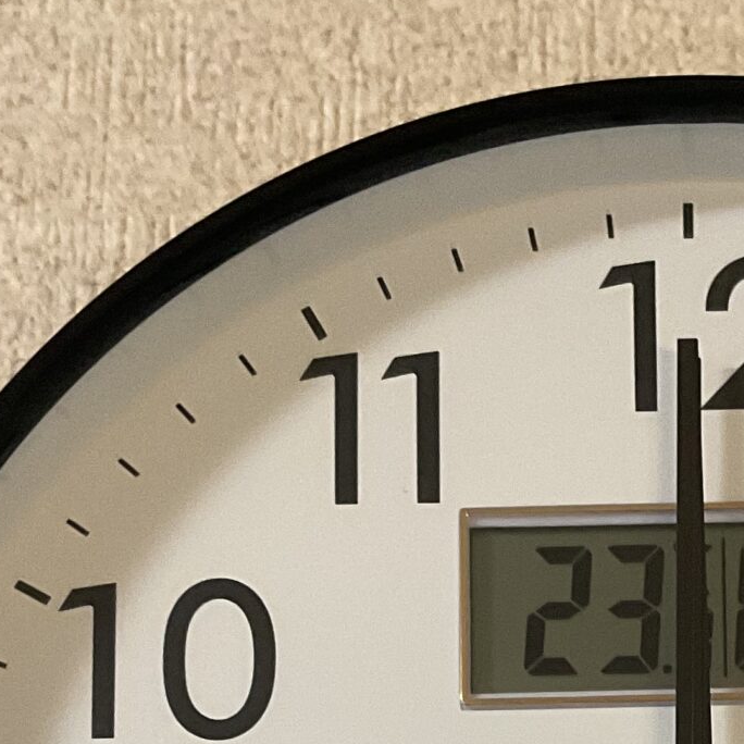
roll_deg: -0.4
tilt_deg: +9.4
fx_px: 2334
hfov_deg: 17.7
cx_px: 735
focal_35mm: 96
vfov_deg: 16.9
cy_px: 1014
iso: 160
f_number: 1.8
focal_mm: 3
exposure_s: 1/50
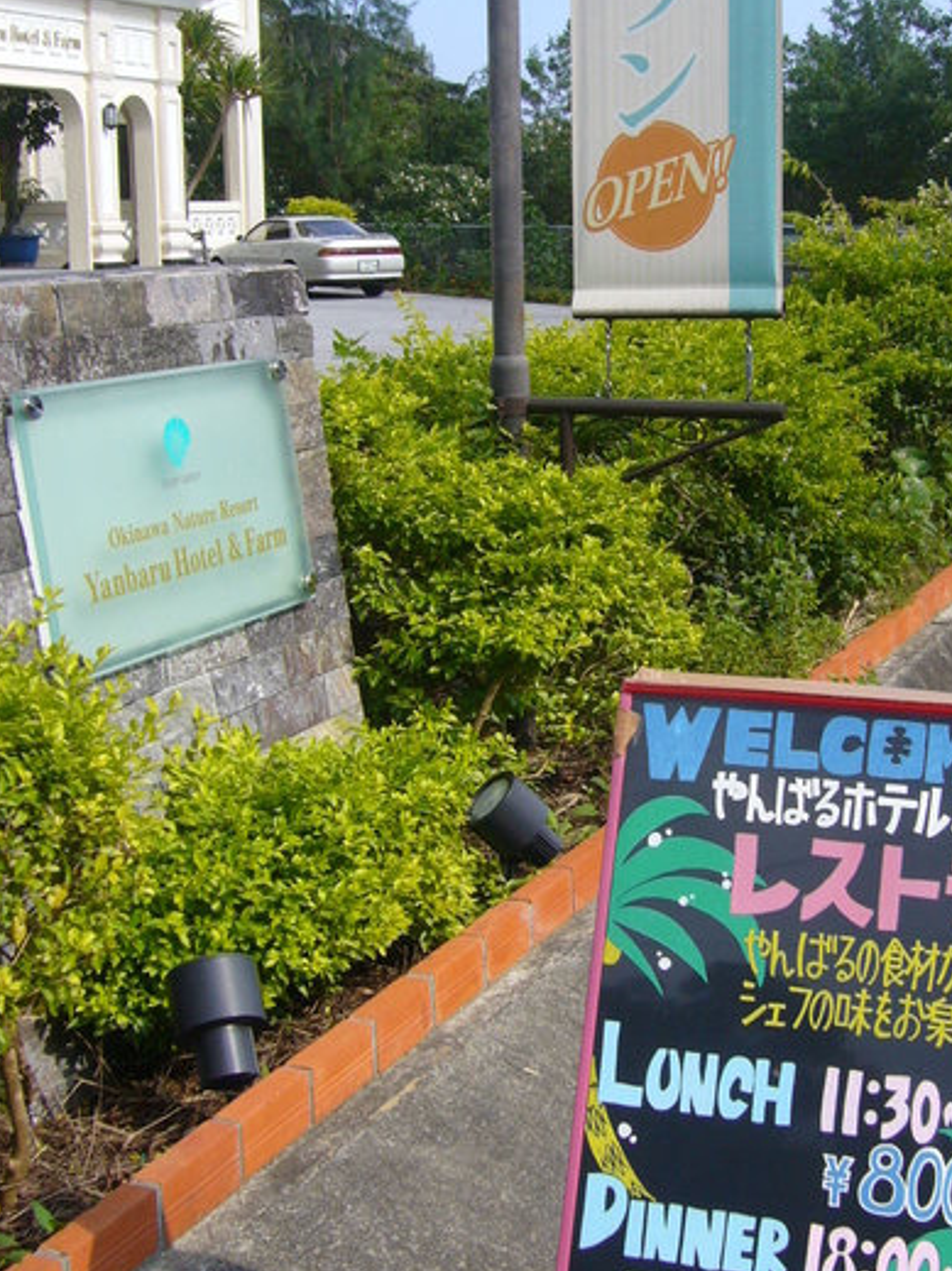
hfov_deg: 26.8
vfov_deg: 35.5
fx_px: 1981
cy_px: 615
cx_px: 661
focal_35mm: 54
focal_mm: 5.8
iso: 80
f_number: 5.6
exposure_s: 1/250
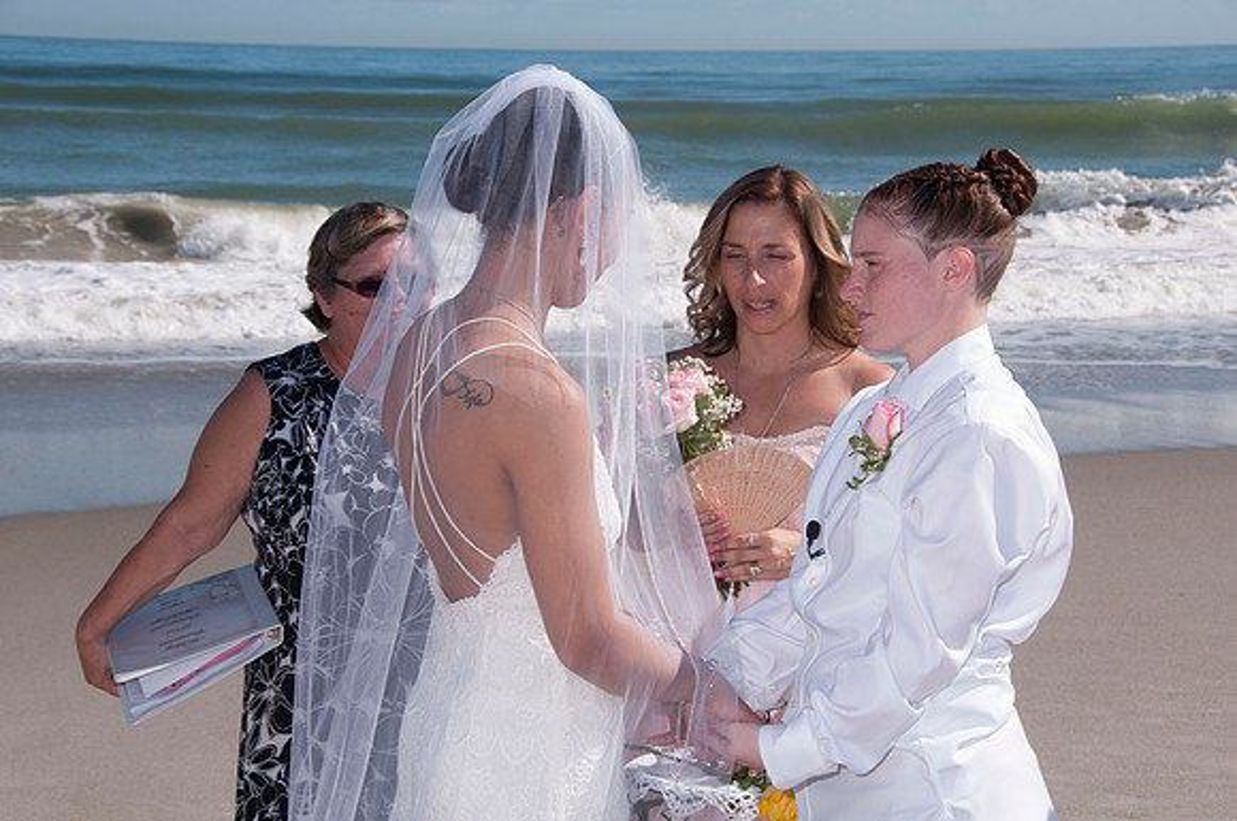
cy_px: 410
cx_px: 618
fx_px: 2676
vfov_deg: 17.4
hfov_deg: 26.0
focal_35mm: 78
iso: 100
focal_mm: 52
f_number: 13
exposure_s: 1/250
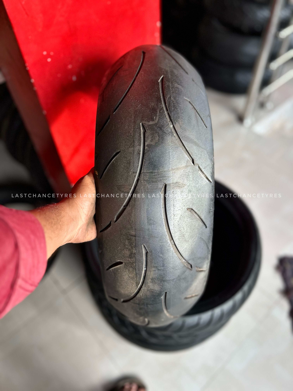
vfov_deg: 67.3
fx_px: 293
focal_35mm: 26
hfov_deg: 53.1
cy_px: 196
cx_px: 146
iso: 100
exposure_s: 1/121
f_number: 1.5
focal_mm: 5.7
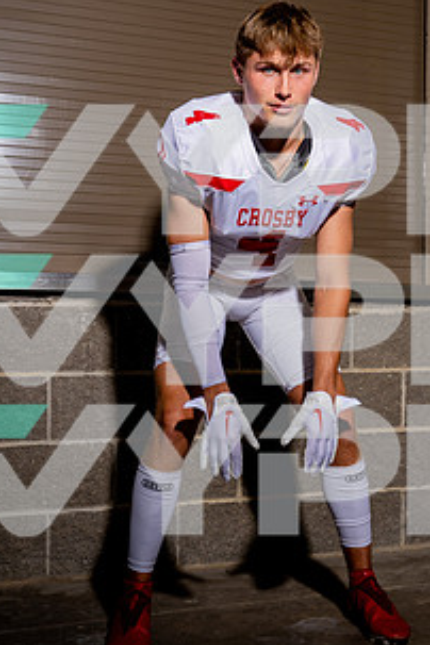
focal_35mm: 52
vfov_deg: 38.2
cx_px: 238
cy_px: 321
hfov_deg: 26.0
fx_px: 932
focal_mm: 35
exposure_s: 1/250
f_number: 8
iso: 100
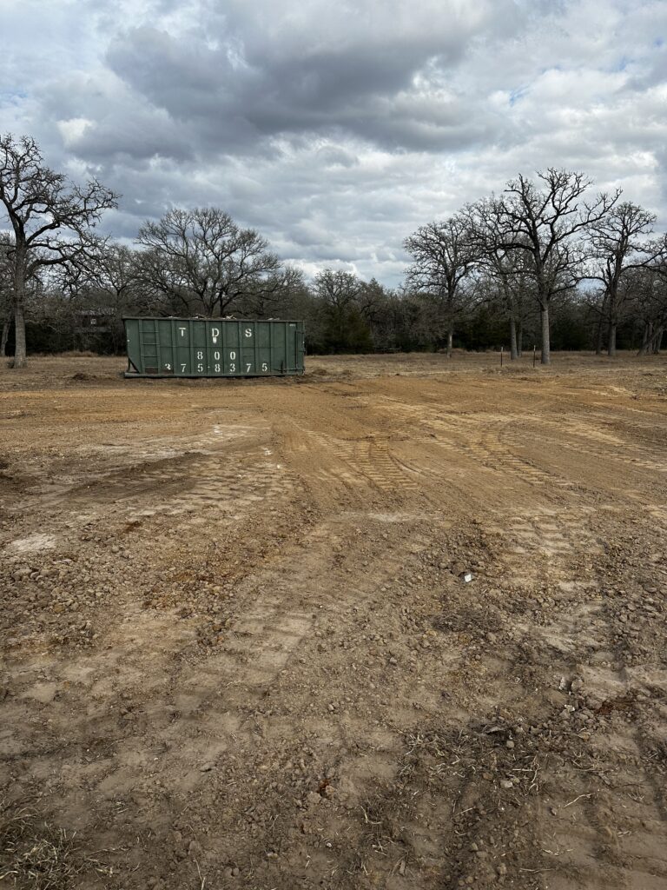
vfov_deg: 71.6
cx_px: 334
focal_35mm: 24
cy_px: 445
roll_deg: +1.0
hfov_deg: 56.8
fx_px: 617
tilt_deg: -10.3
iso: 80
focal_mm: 6.86
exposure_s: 1/2809
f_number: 1.78
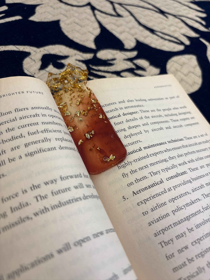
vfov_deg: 67.3
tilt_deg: -48.5
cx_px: 105
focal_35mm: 26
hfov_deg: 53.1
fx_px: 210
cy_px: 140
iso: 80
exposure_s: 1/50
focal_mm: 5.96
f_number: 1.6
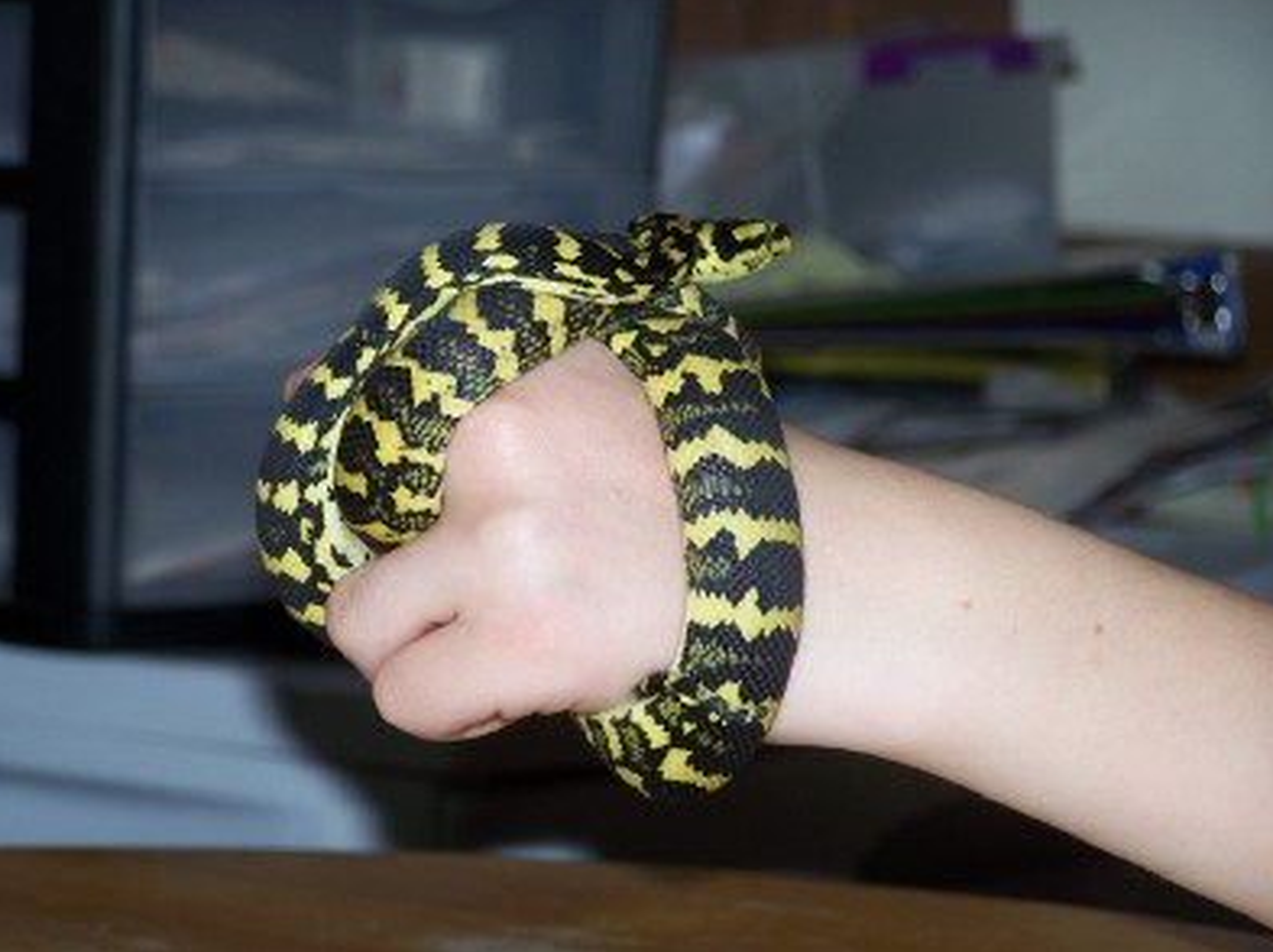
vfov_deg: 9.1
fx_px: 5952
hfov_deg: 12.2
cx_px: 632
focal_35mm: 162
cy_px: 473
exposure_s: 1/125
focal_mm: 26.4
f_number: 3.3
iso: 80
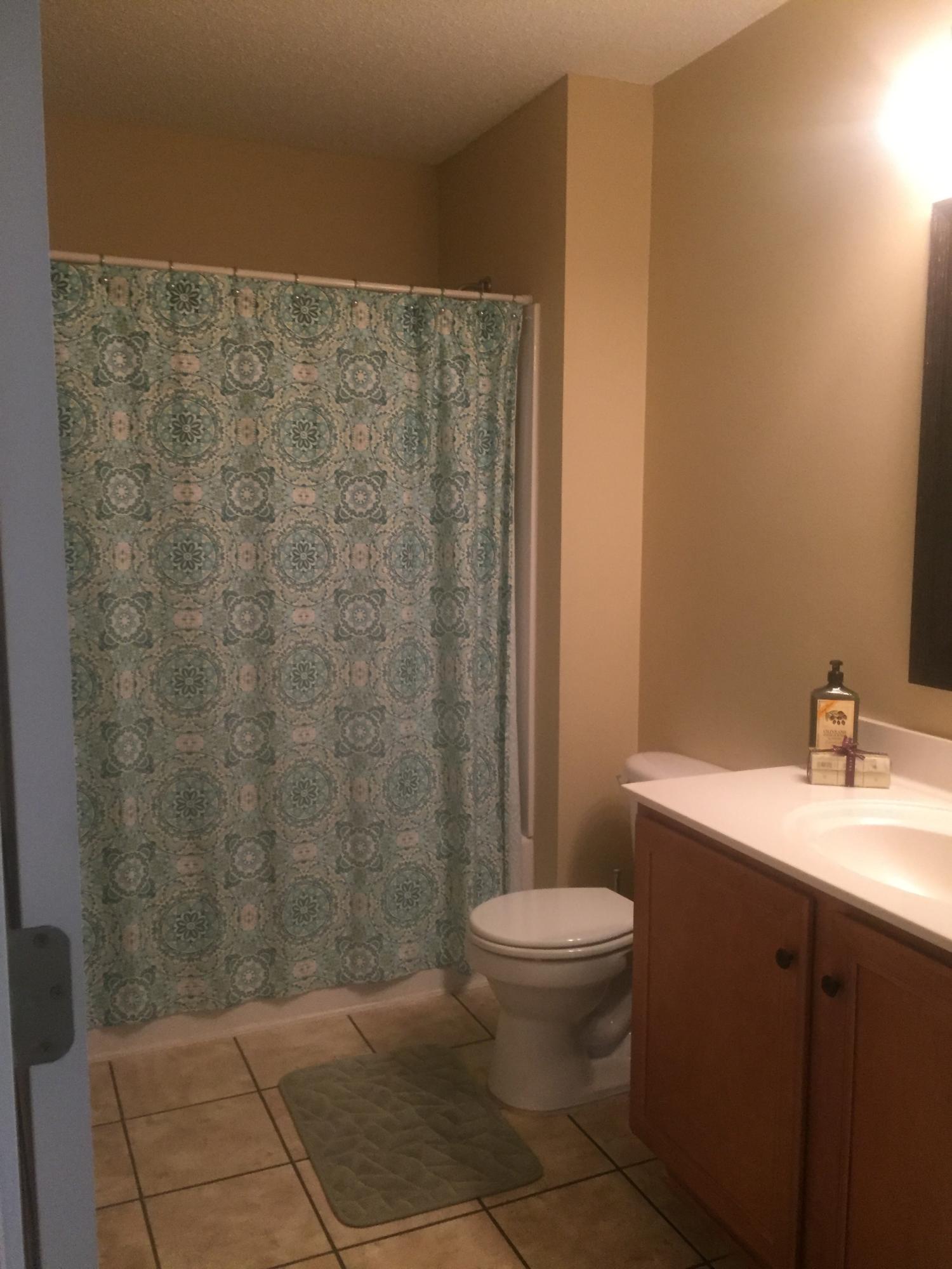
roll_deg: +0.7
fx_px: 1063
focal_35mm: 29
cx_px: 476
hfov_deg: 48.2
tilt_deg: -6.0
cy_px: 634
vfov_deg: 61.7
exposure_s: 1/24
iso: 250
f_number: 2.2
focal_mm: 4.15
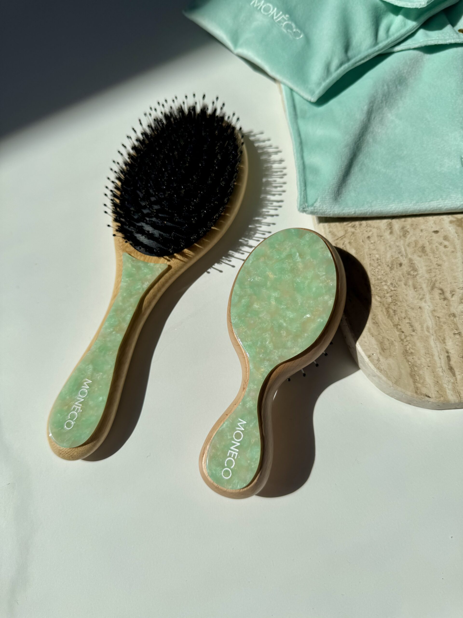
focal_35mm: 24
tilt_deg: -66.5
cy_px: 309
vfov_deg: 71.6
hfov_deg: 56.8
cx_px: 232
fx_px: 428
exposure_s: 1/2959
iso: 80
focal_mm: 6.76
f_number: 1.78
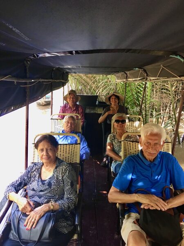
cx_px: 92
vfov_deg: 61.7
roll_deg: +0.4
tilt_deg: -8.5
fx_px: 206
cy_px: 123
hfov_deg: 48.2
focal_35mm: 29
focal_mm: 4.15
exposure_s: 1/33
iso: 40
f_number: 2.2
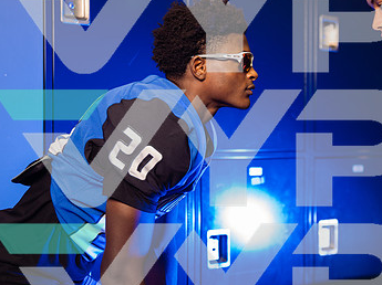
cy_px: 149
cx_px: 275
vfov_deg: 21.6
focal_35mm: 68
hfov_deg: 28.3
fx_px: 750
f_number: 2.8
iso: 500
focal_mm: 42
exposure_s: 1/250
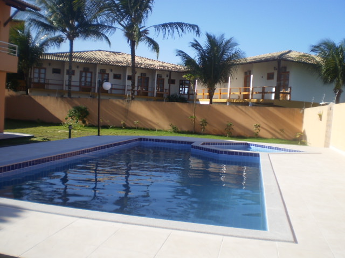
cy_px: 129
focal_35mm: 36
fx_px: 359
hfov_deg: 51.4
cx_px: 172
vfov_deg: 39.7
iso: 64
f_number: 3.1
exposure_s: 1/1000
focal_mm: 6.3
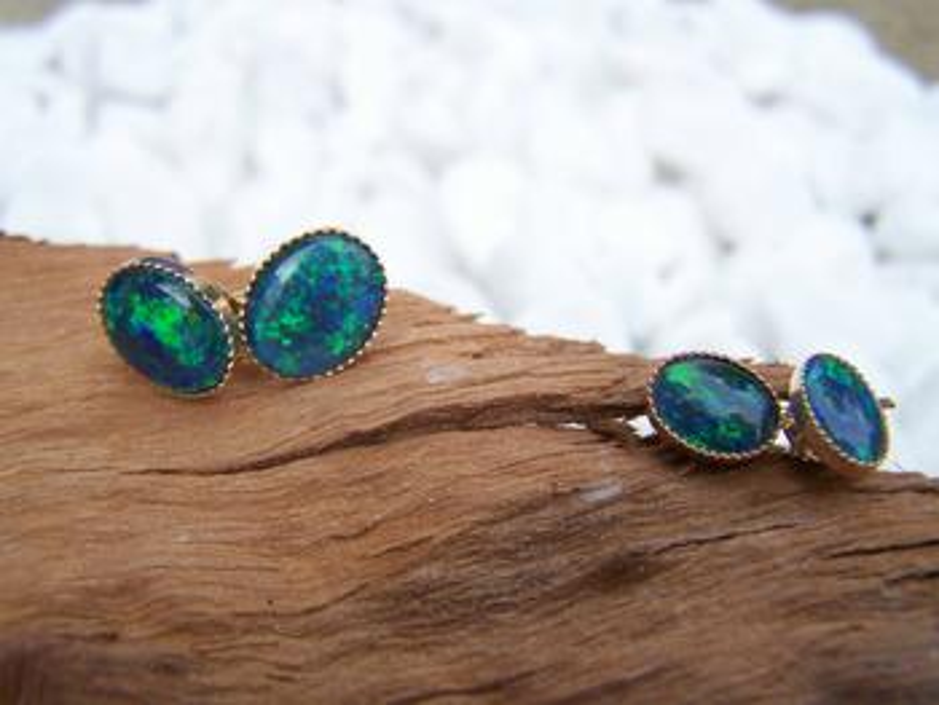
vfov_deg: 37.8
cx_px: 470
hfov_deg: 48.9
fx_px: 1032
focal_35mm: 38
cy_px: 352
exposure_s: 1/250
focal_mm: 6.3
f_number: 2.8
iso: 64
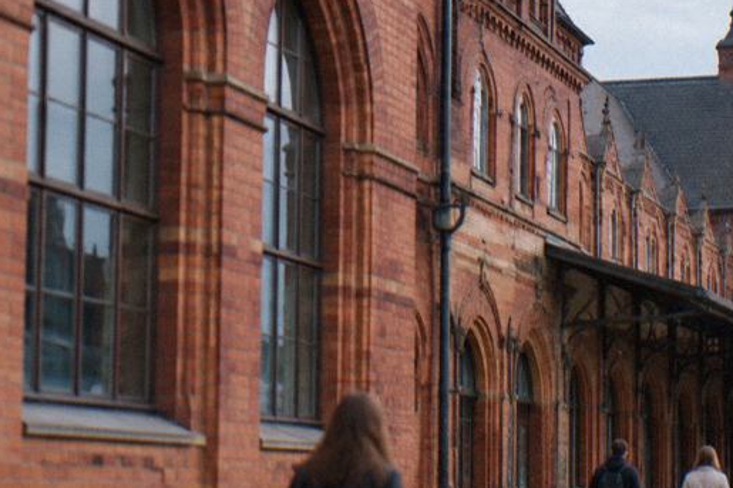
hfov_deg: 28.1
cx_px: 707
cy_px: 240
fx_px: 1384
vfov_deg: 20.0
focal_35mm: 68
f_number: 10
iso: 320
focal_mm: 35
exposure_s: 1/200
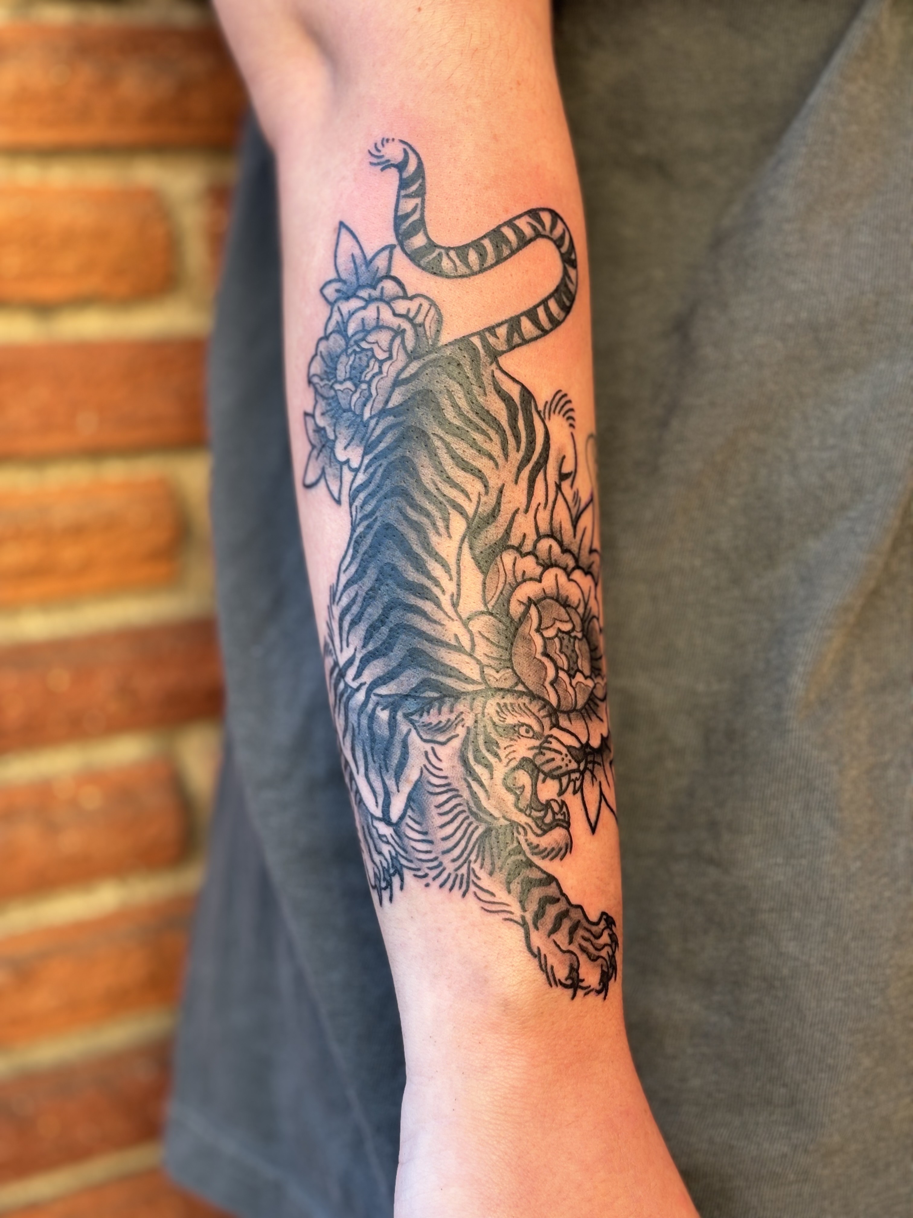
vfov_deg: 36.8
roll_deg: +2.3
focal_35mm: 52
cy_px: 609
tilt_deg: -7.6
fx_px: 1829
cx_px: 456
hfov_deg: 28.0
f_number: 1.6
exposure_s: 1/120
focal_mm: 5.96
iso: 50
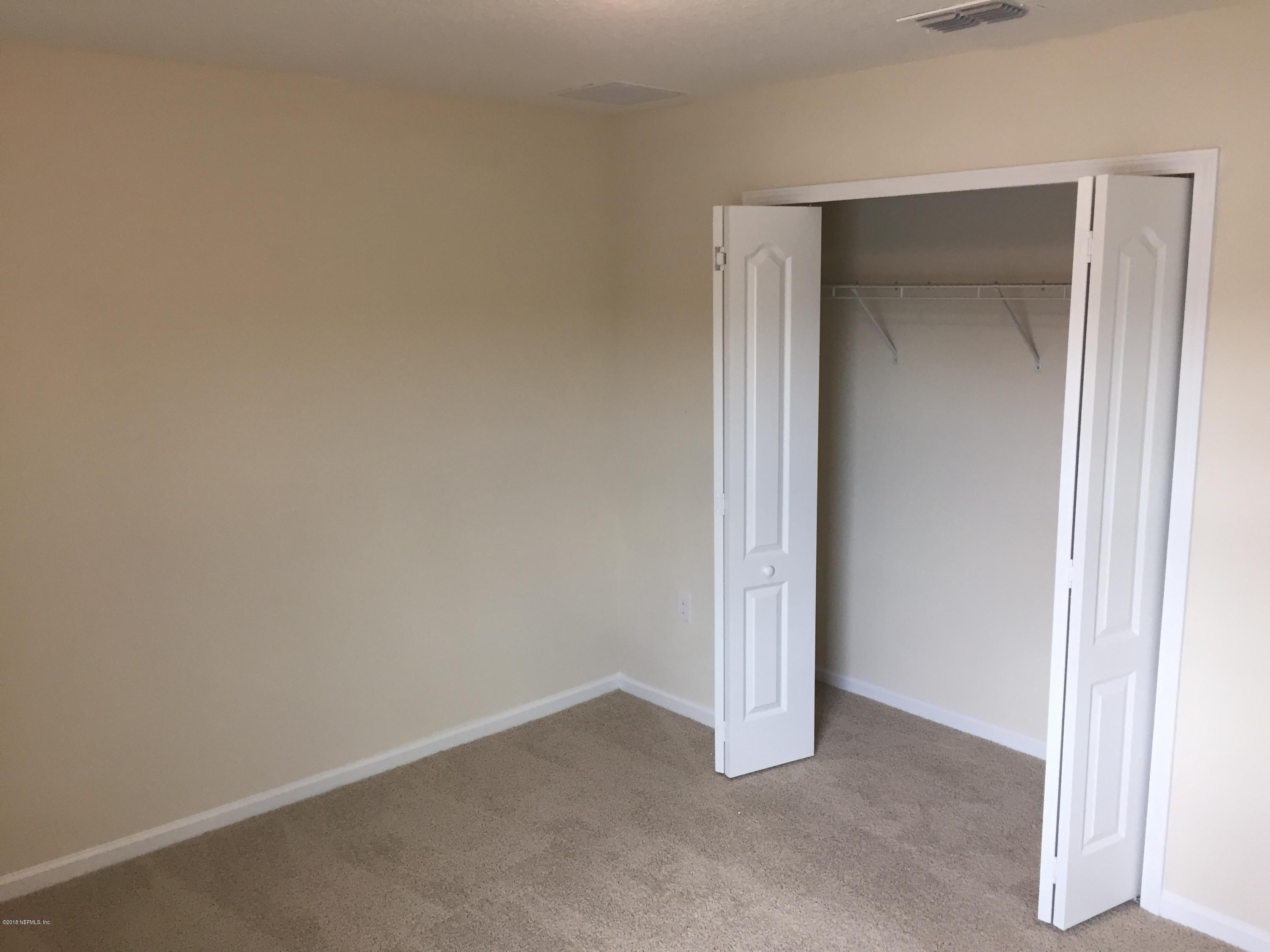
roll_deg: -1.4
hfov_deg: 61.7
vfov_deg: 48.2
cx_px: 635
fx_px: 1064
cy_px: 476
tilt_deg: -11.5
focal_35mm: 29
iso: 32
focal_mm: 4.15
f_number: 2.2
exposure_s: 1/30
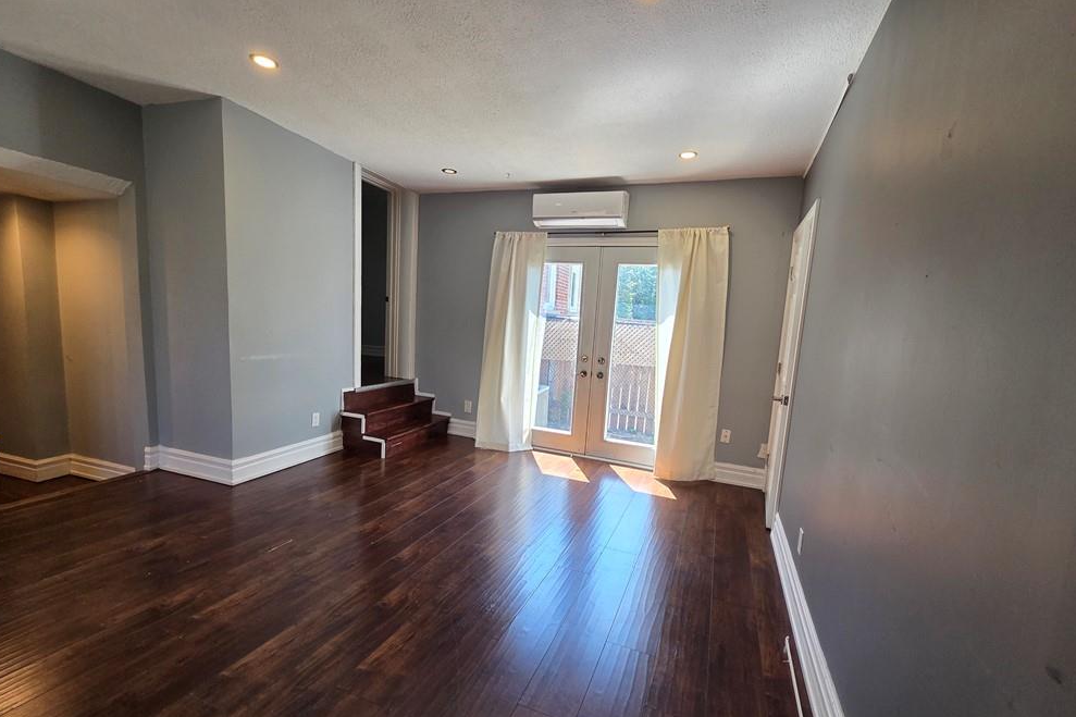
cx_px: 543
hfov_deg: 104.3
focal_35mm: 14
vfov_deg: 81.1
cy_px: 380
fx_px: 418
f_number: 2.2
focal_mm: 2.2
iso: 125
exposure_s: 1/120
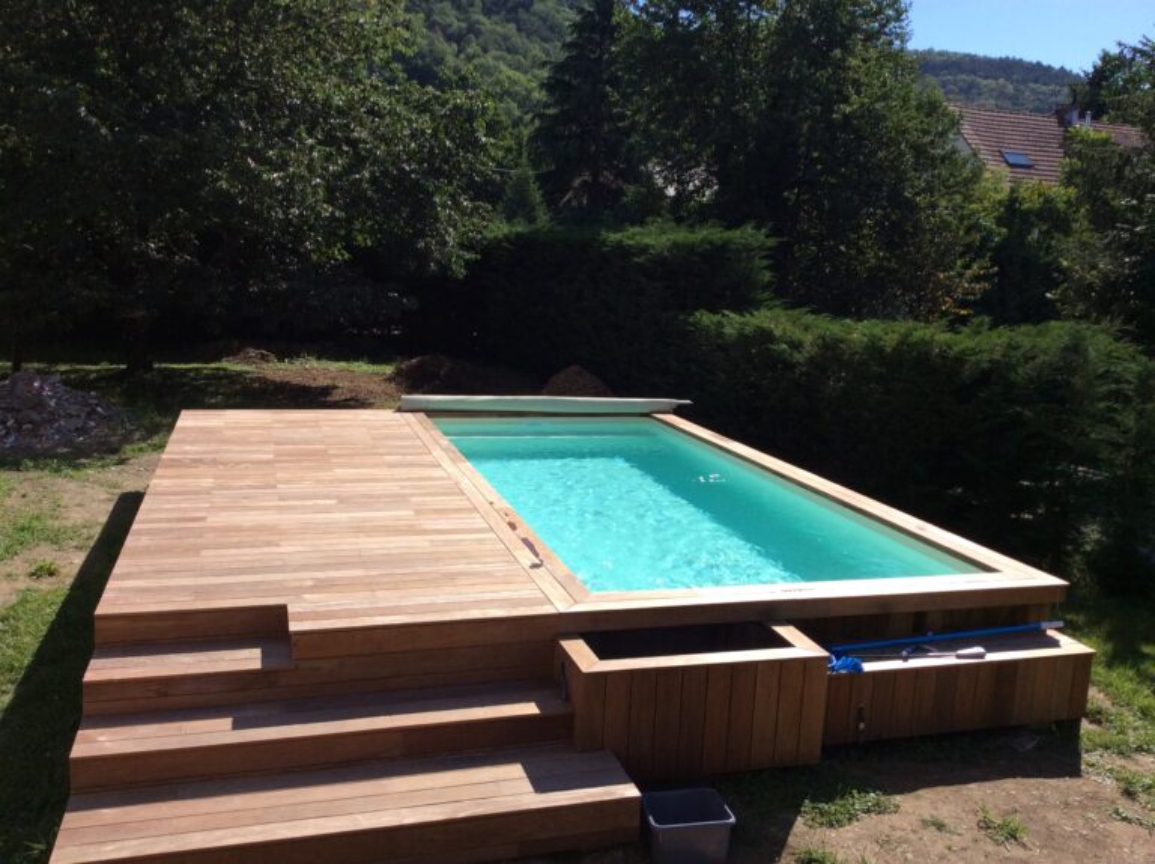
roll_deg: -1.3
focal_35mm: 32
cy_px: 432
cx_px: 578
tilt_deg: -9.4
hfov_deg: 56.9
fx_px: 1066
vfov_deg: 44.1
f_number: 2.4
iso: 32
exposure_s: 1/1466
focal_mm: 3.3
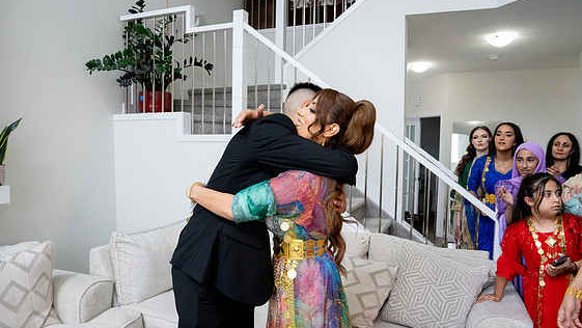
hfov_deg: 71.9
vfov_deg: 44.4
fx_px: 401
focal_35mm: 26
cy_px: 179
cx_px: 293
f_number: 9
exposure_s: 1/160
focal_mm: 24
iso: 5000
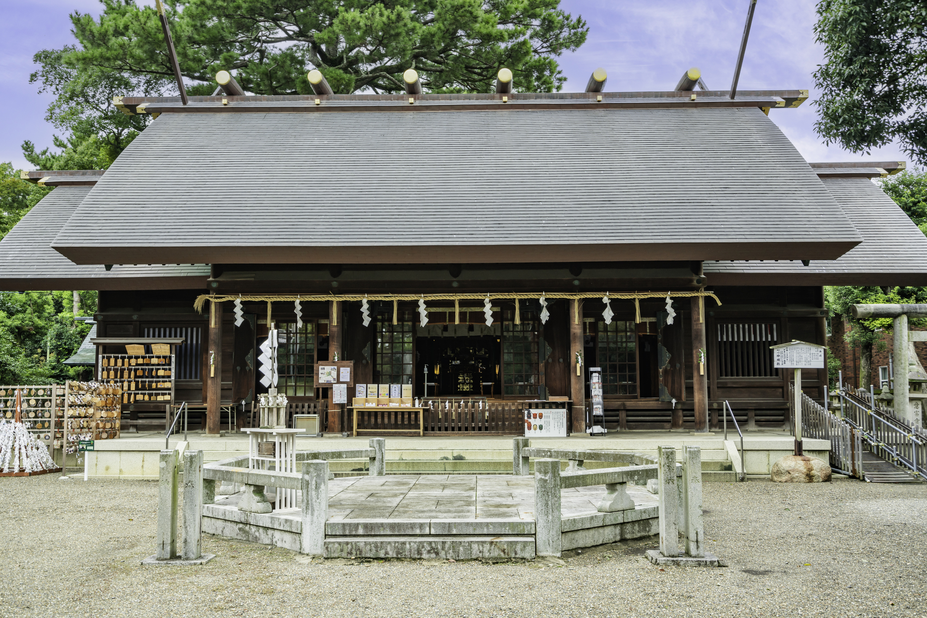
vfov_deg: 38.9
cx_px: 464
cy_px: 309
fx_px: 876
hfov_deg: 55.8
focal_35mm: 34
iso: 160
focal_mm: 34
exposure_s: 1/100
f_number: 6.3
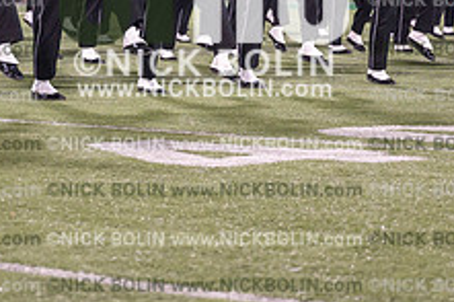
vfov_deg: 7.4
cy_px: 0
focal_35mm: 184
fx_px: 2319
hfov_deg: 11.2
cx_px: 203
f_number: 4
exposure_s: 1/640
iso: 3200
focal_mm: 70
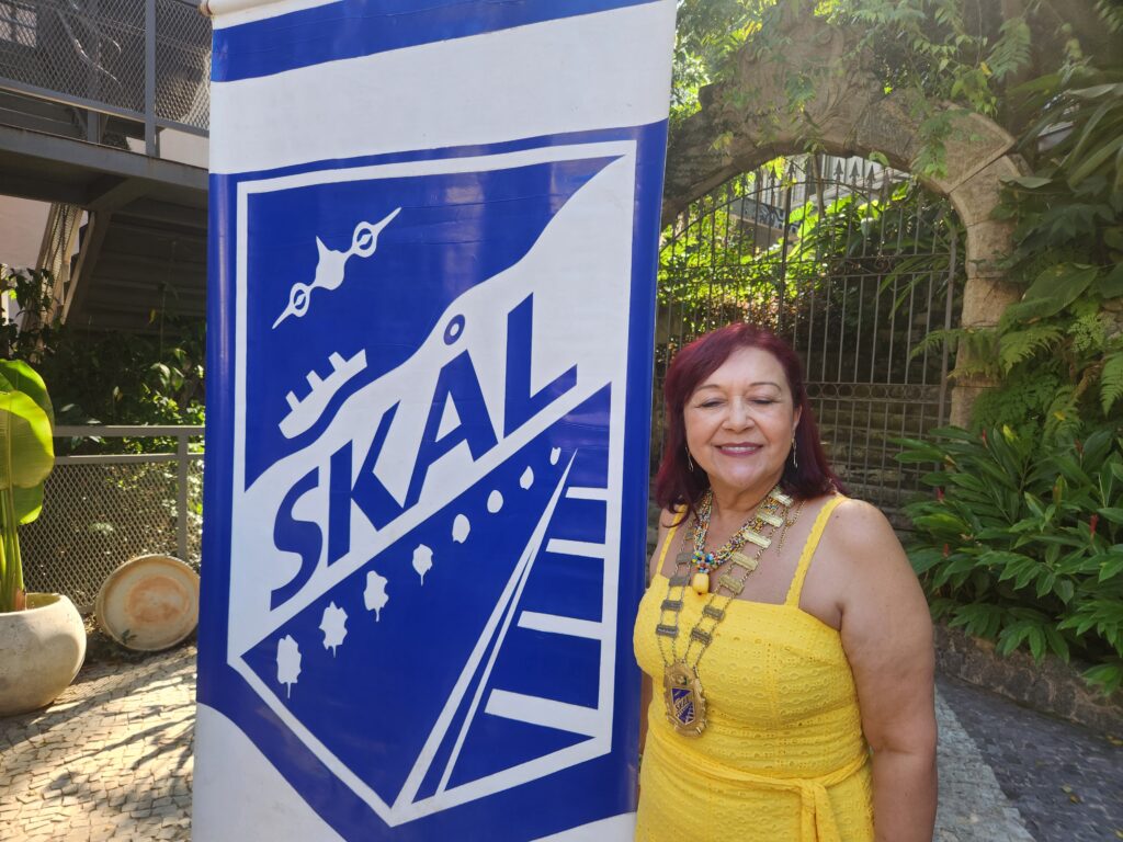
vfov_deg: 58.9
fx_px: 746
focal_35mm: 23
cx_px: 562
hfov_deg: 73.9
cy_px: 421
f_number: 1.8
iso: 40
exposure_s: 1/180
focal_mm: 5.4
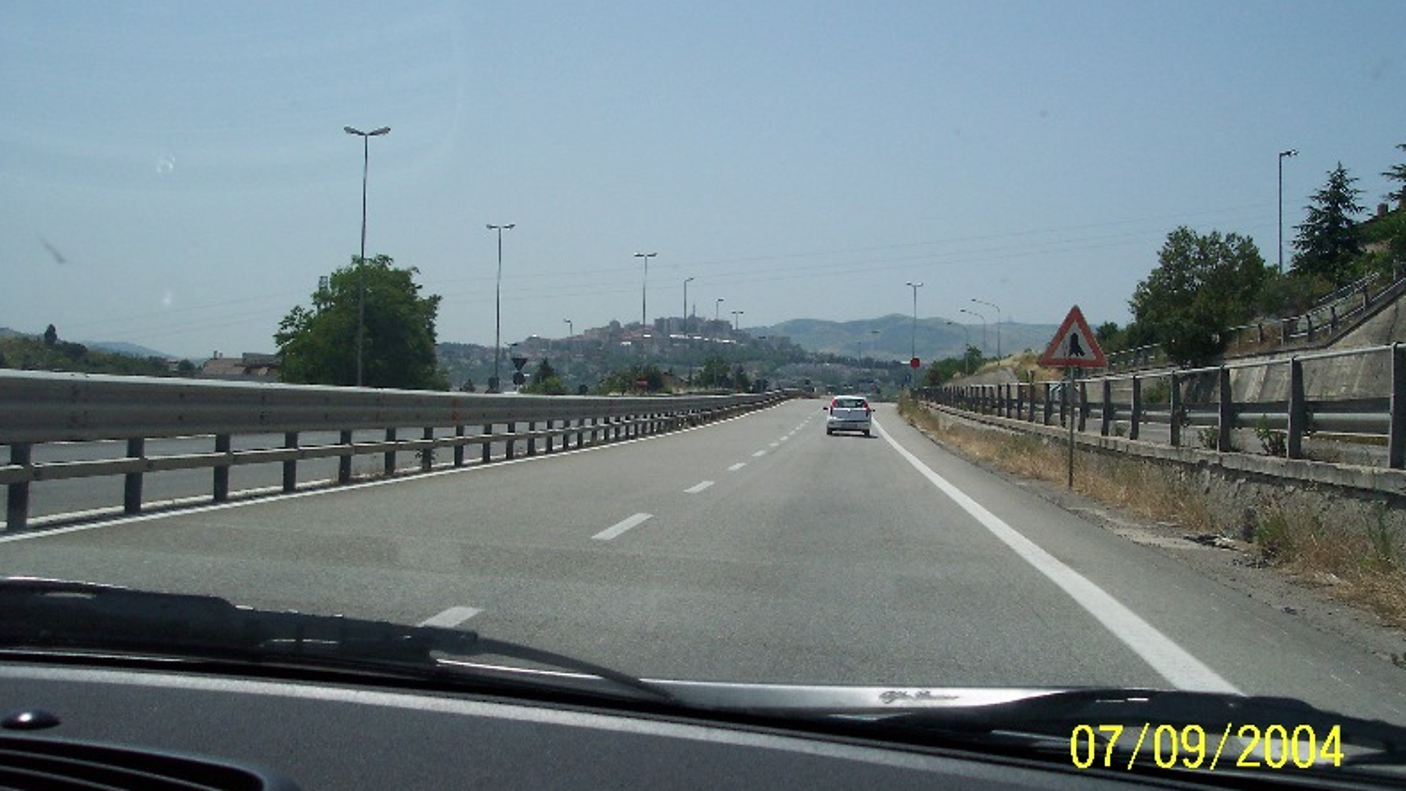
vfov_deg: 28.3
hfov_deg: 48.4
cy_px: 346
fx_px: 1566
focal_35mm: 42
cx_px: 704
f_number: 4.8
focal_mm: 8
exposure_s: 1/1000
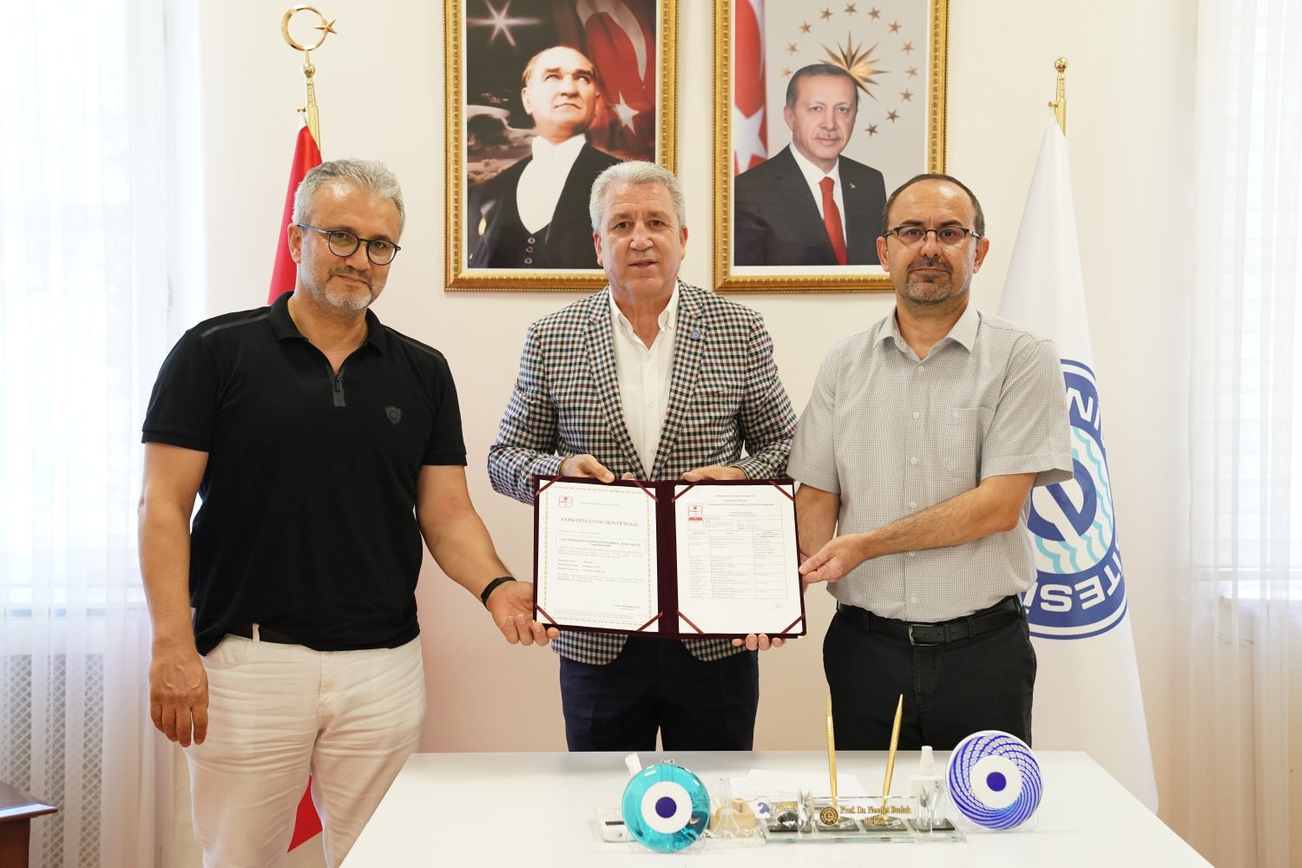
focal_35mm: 52
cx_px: 651
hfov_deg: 38.2
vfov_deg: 26.0
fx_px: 1881
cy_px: 434
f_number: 5
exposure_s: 1/80
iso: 2500
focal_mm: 52
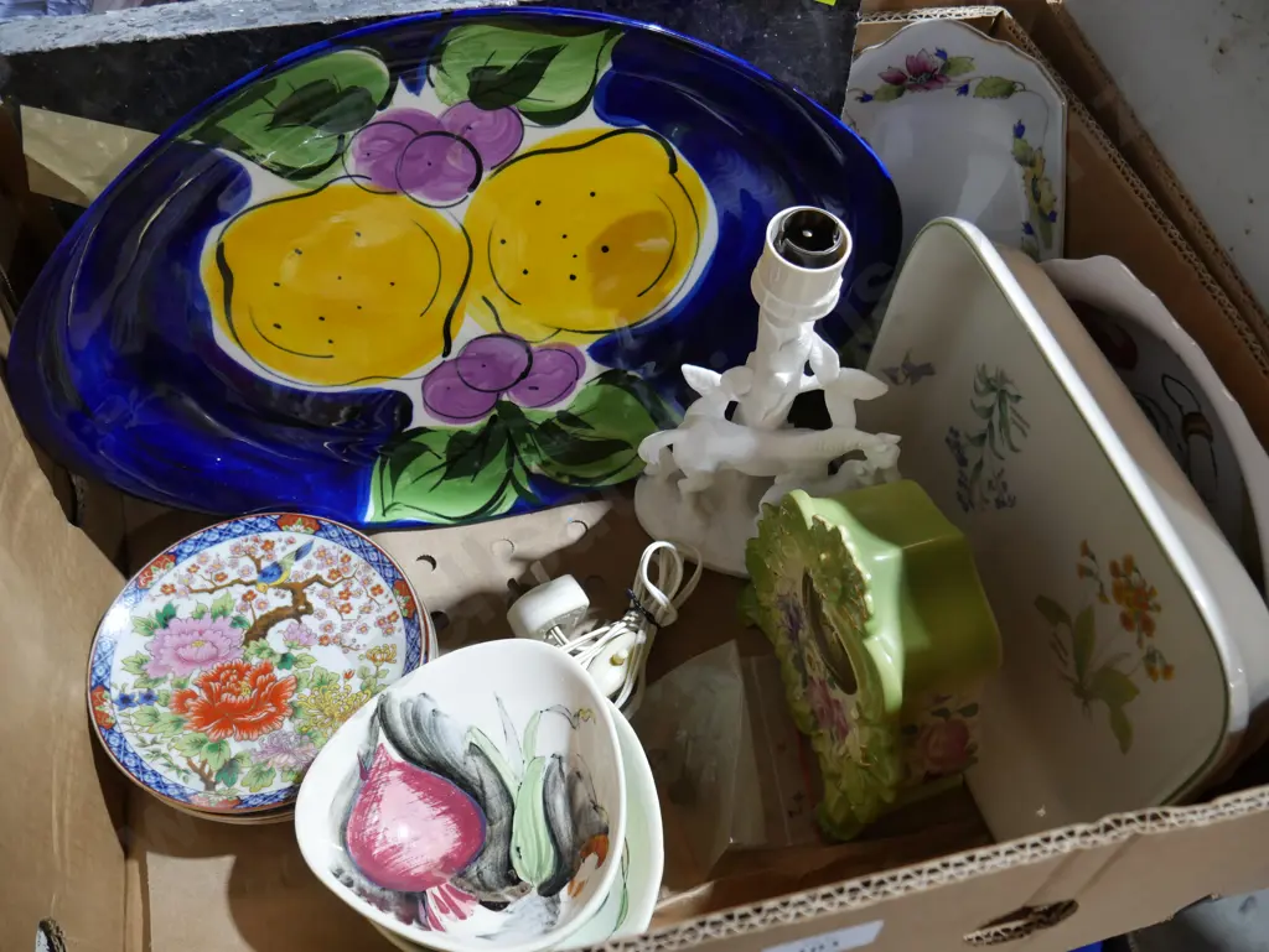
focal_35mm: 30
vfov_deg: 46.8
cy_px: 476
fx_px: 1100
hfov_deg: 59.9
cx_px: 634
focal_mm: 15
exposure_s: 1/60
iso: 640
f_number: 3.6
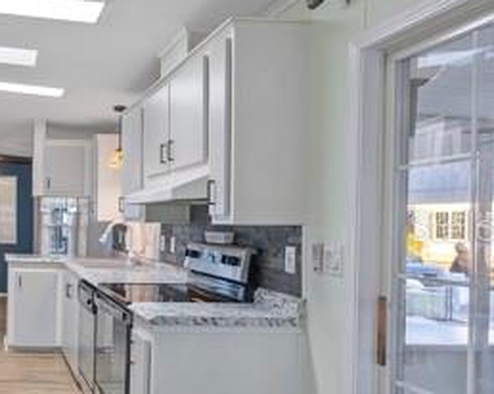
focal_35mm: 35
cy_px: 227
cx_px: 15
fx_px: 511
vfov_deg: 42.1
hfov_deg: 44.8
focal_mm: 16
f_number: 8
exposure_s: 1
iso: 400
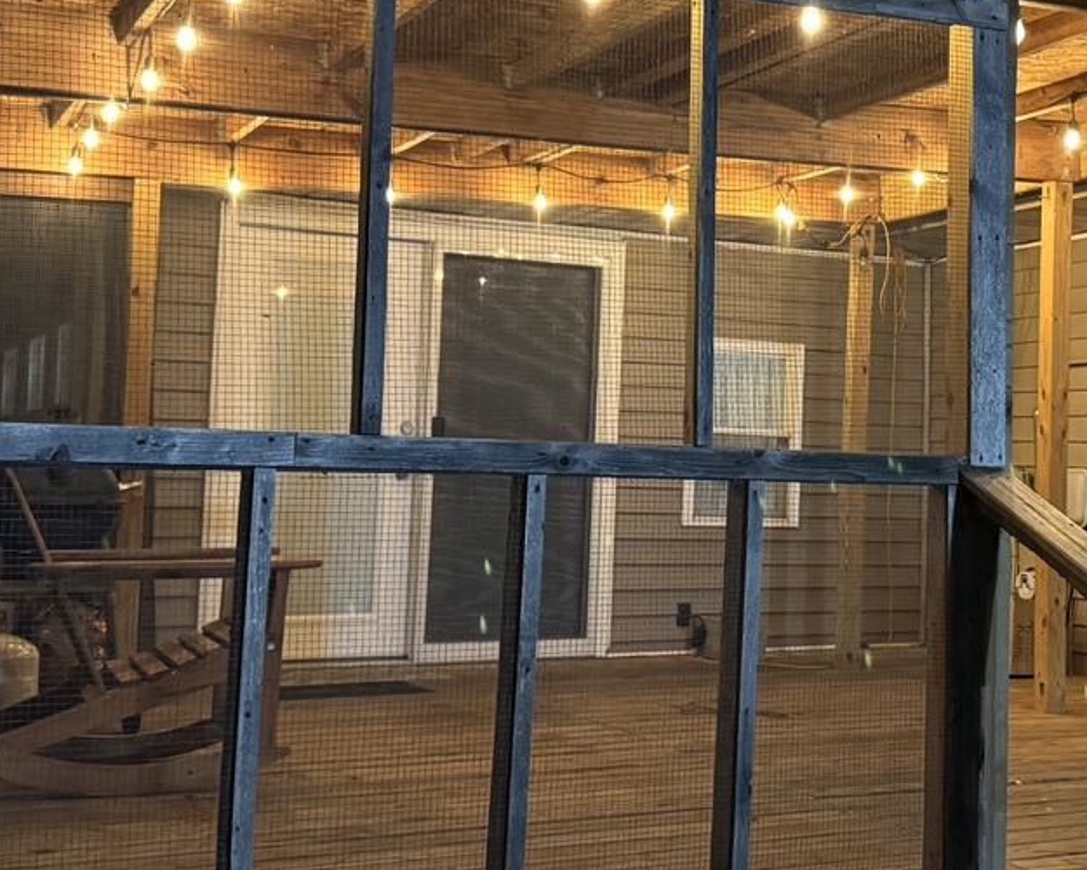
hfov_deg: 34.0
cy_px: 331
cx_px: 824
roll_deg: -1.4
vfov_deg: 28.0
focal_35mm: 54
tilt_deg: +4.3
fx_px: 1737
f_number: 1.78
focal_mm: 6.76
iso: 800
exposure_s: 1/30
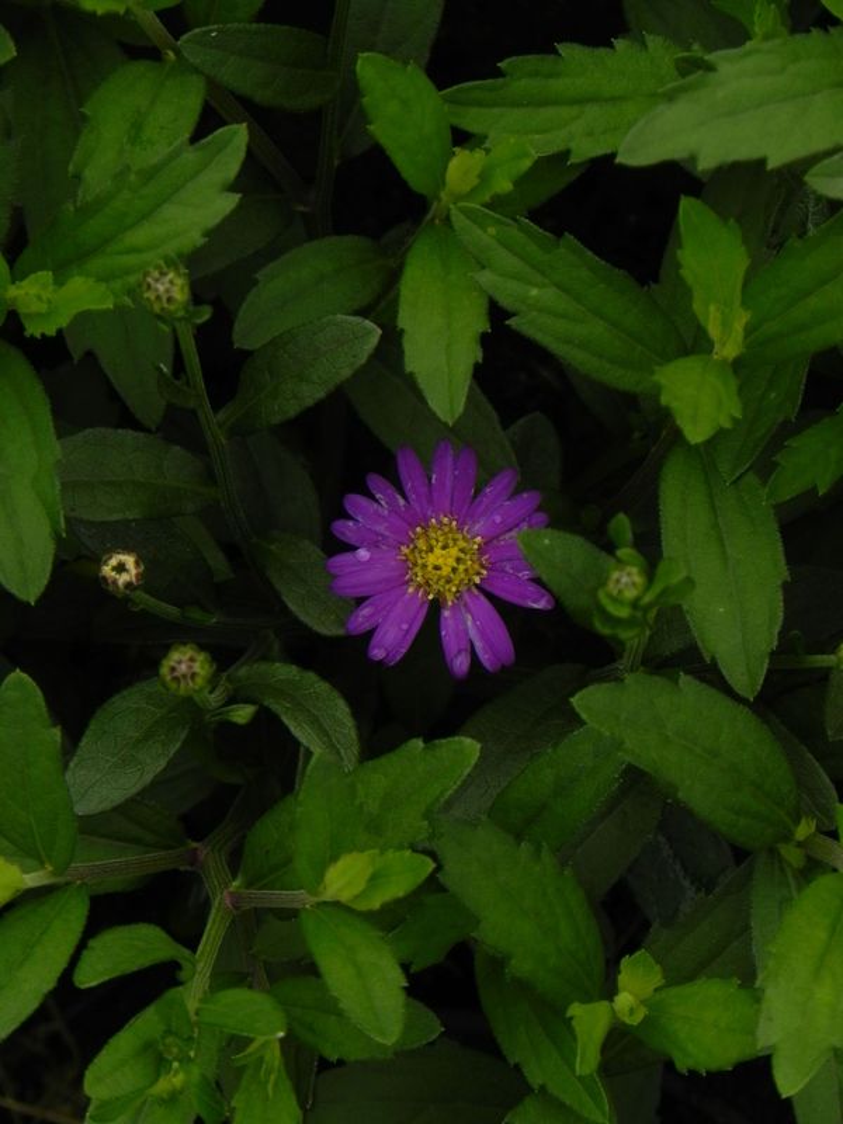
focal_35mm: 247
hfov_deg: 6.0
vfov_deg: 8.0
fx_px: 8020
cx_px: 422
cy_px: 562
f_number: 5
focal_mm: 44
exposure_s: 1/125
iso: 160
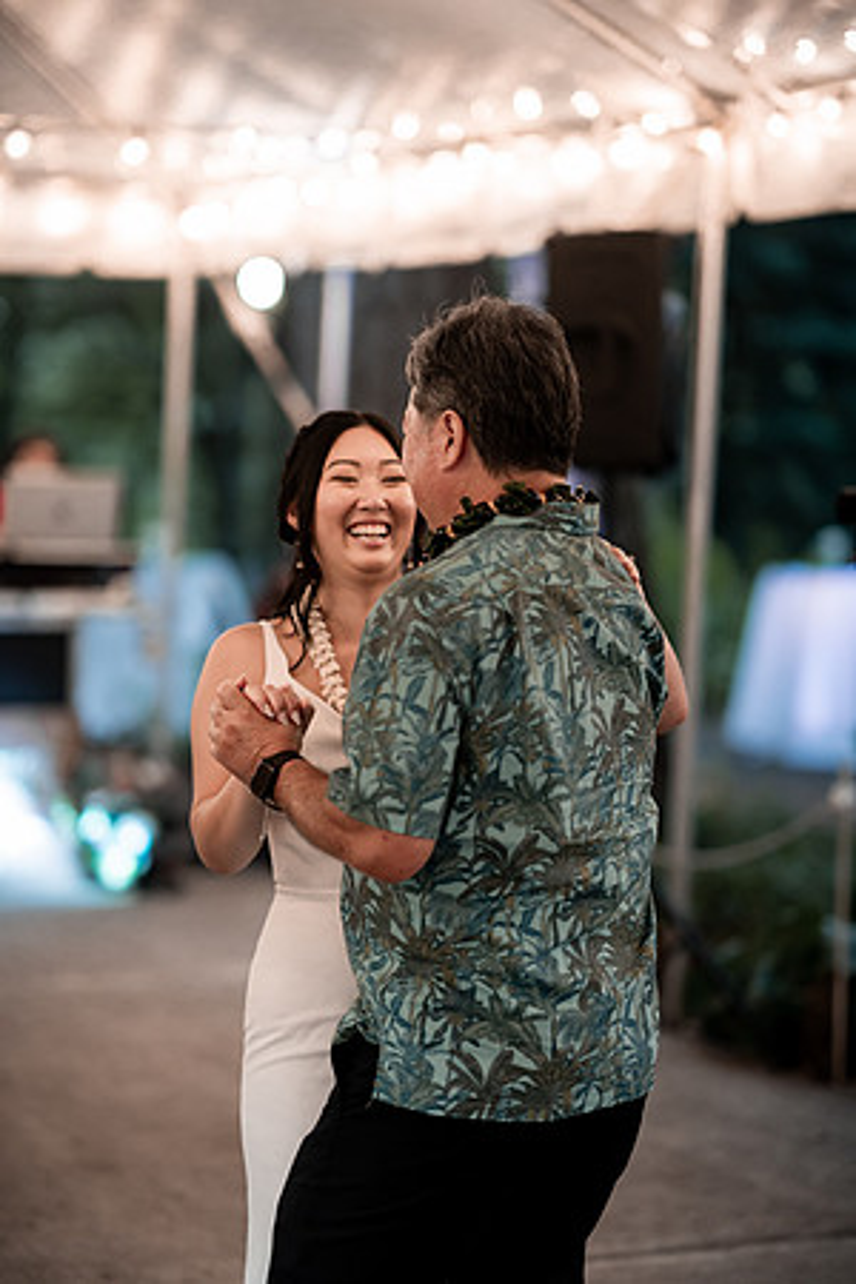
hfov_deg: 16.1
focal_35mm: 85
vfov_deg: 23.9
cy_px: 642
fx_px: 3031
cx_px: 428
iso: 1250
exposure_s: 1/320
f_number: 1.4
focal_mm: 85
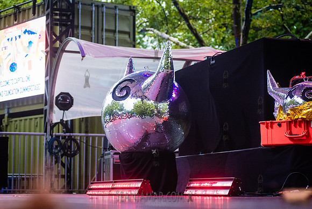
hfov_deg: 20.7
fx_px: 852
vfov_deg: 13.9
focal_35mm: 98
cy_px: 103
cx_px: 145
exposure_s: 1/640
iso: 5000
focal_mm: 80
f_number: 3.5
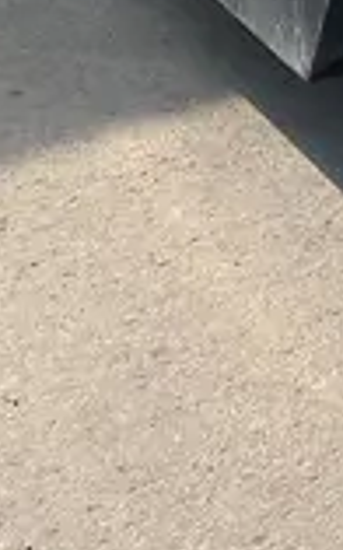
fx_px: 1931
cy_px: -510
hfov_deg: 9.4
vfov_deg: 14.0
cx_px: 728
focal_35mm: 129
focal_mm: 5.1
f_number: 1.6
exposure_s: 1/2825
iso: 50
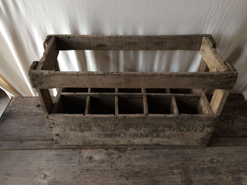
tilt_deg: -41.7
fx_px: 214
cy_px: 93
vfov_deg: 46.8
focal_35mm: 30
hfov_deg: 60.0
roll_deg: +0.6
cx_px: 124
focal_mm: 4.15
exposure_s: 1/33
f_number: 2.2
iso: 64
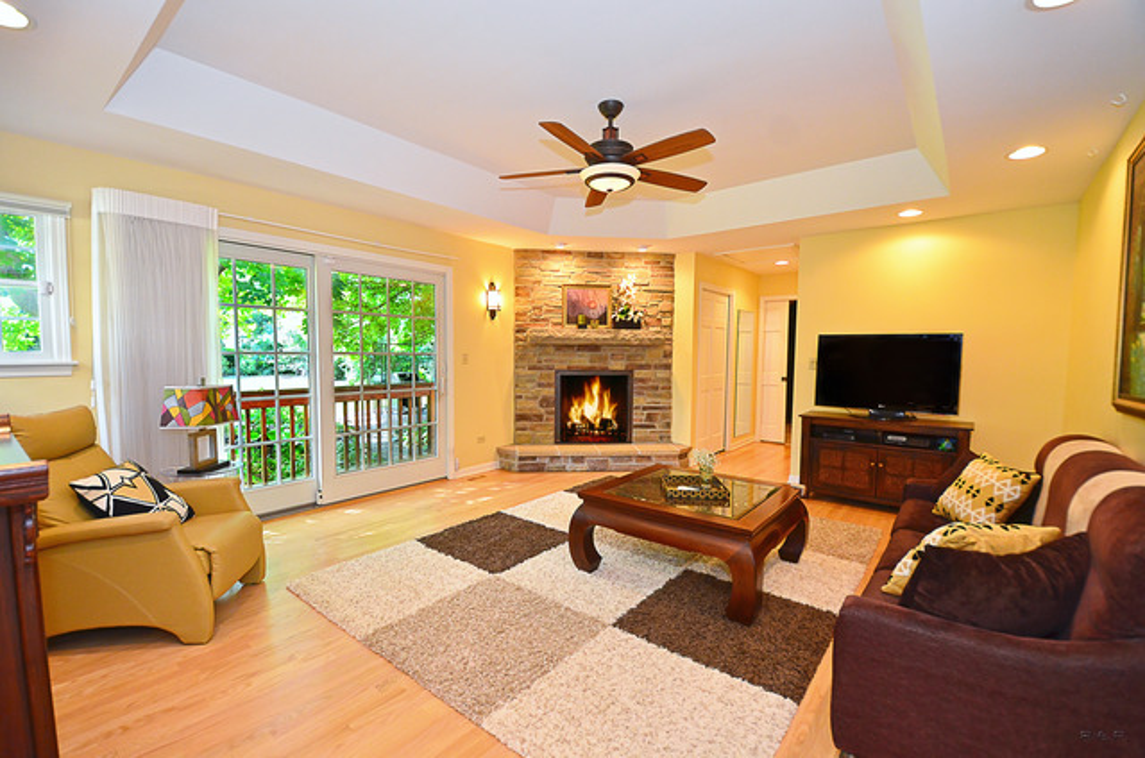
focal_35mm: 15
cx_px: 572
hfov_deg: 100.5
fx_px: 476
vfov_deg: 77.1
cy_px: 379
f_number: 4.5
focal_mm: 10
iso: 800
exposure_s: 1/60
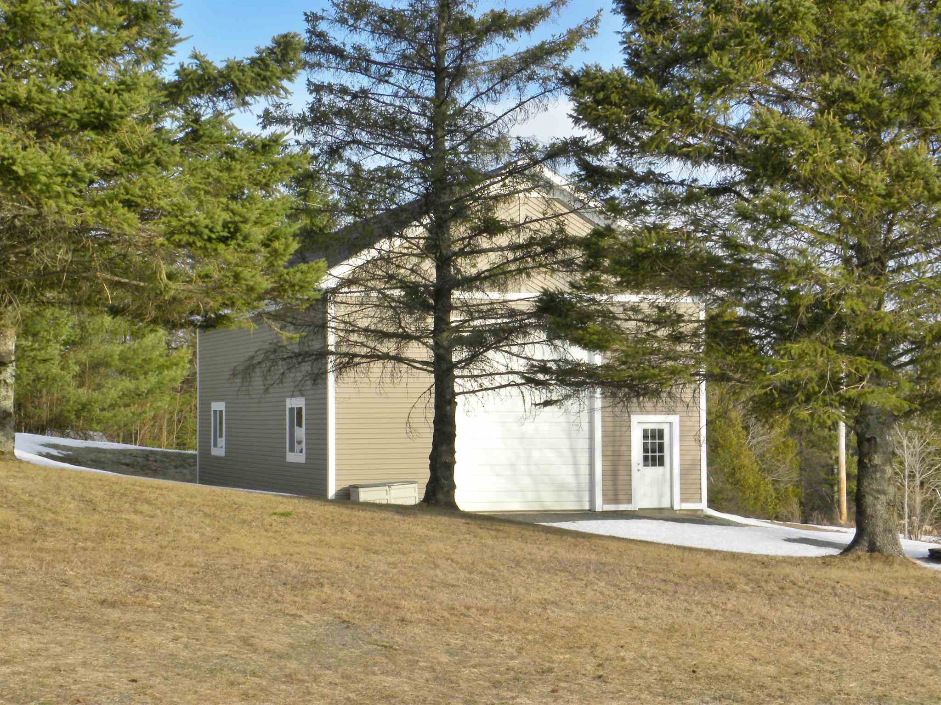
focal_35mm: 66
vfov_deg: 22.3
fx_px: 1794
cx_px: 470
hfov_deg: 29.4
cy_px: 352
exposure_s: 1/80
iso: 64
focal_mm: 11.8
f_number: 8
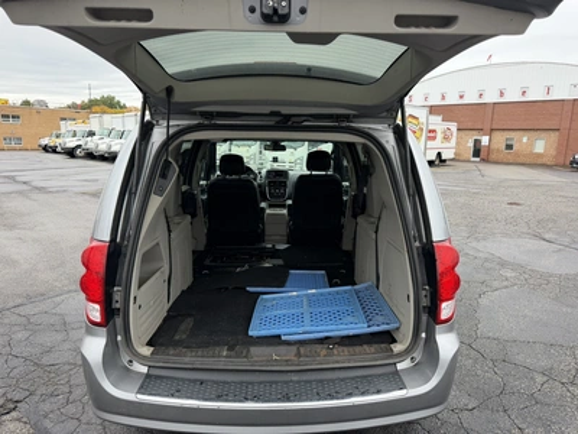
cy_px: 217
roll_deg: -2.7
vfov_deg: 56.8
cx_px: 289
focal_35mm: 24
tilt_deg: -12.5
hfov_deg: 71.6
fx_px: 401
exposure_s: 1/617
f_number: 1.78
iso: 100
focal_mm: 6.76
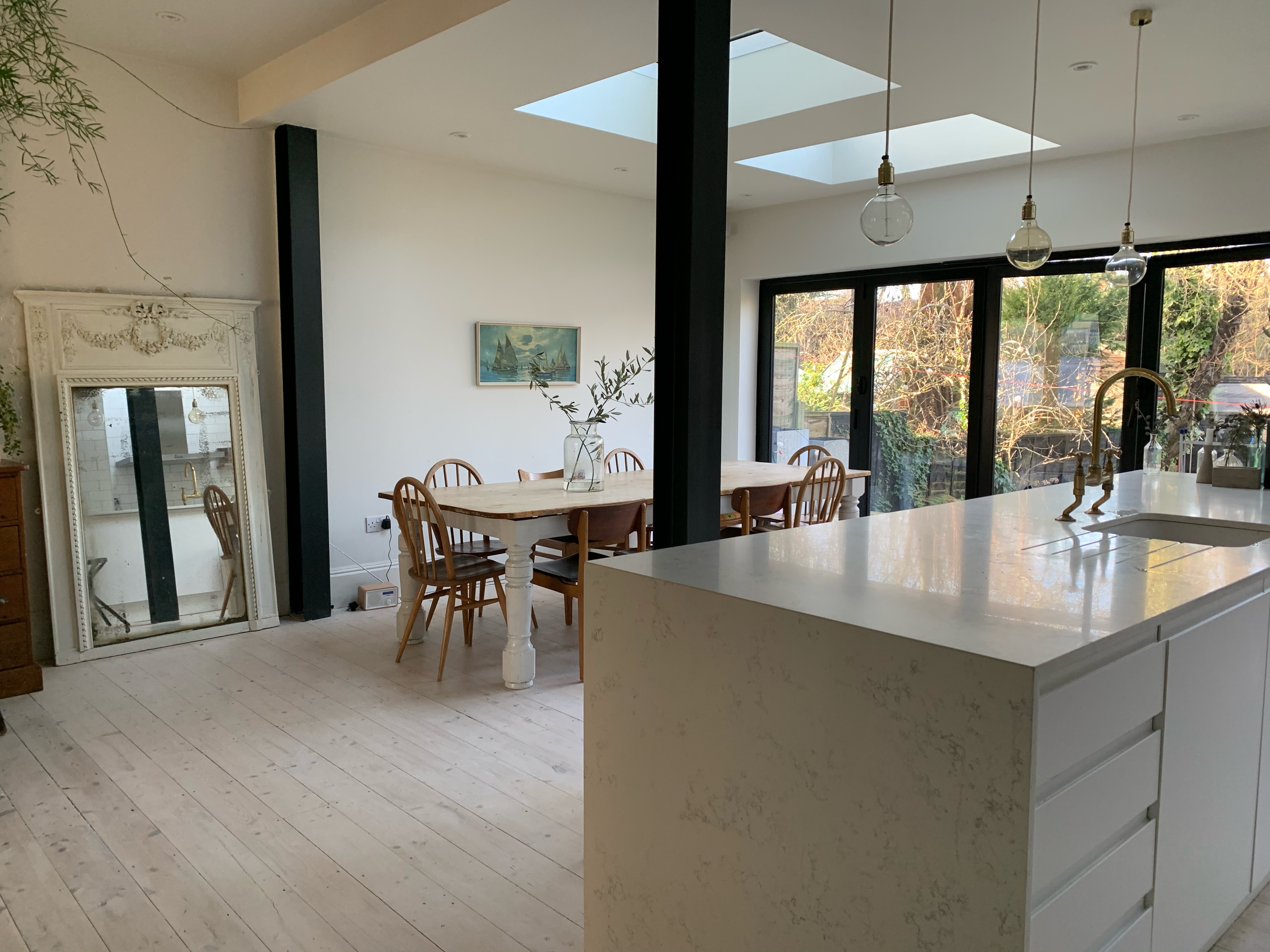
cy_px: 476
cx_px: 635
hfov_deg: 67.3
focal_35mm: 26
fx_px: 954
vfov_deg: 53.1
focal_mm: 4.25
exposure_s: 1/79
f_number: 1.8
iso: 100
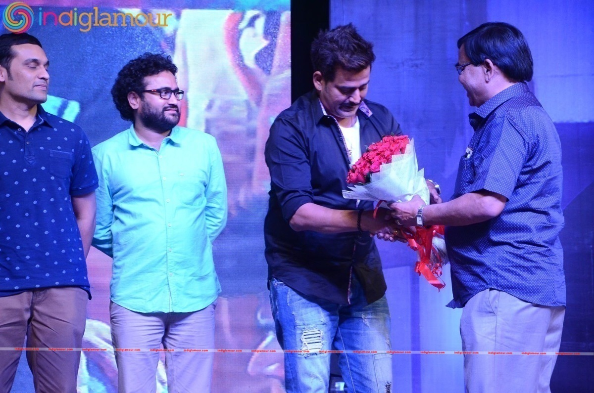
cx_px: 297
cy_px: 196
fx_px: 2594
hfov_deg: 13.1
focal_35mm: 158
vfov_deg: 8.7
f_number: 5.6
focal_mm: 105
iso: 2500
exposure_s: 1/125
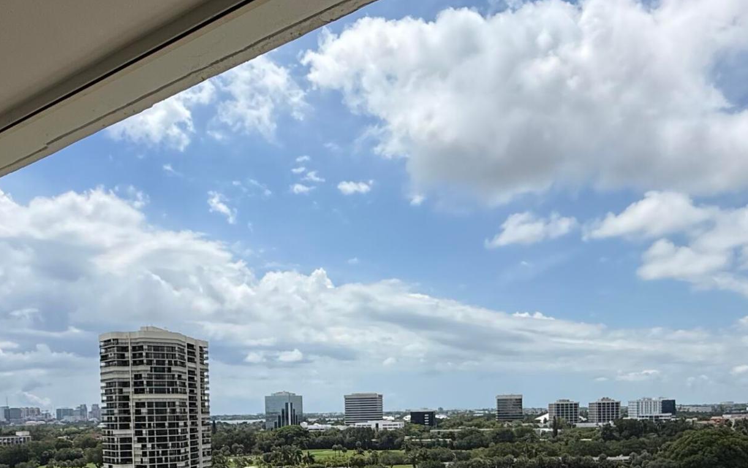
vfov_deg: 34.0
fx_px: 713
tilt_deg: -1.8
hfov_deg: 55.3
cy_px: 435
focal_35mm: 35
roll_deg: +1.3
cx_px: 379
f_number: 2.2
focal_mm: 2.22
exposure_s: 1/4425
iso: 50
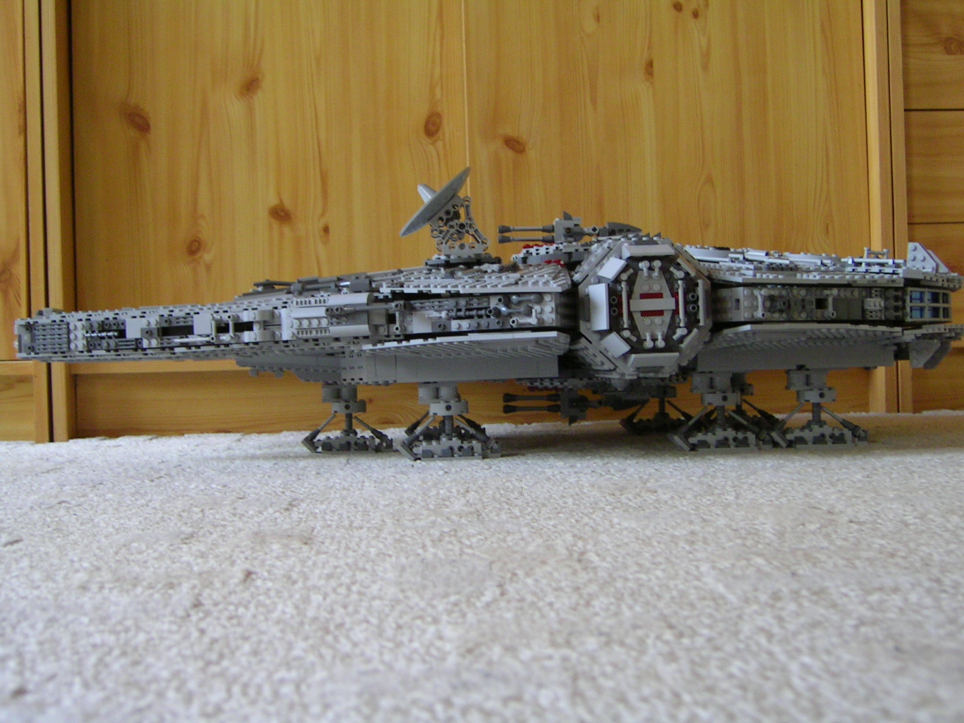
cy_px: 362
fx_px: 1225
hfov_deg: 42.9
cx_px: 482
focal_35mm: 44
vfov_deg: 32.9
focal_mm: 6.9
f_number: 3.3
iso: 100
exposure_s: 1/4.4
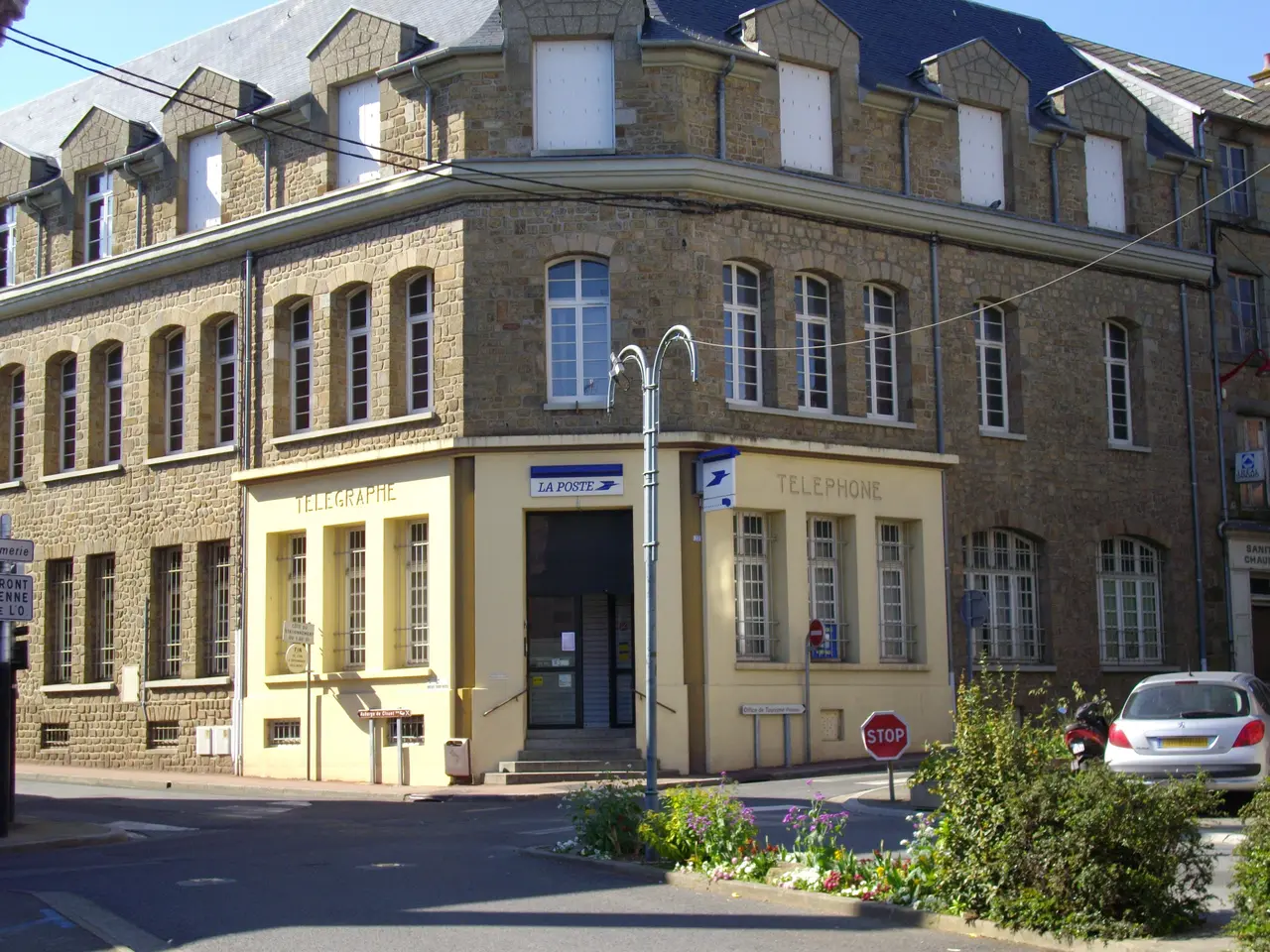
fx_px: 1981
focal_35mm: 54
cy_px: 476
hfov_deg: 35.5
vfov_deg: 27.0
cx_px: 635
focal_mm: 9
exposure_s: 1/500
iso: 100
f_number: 3.4
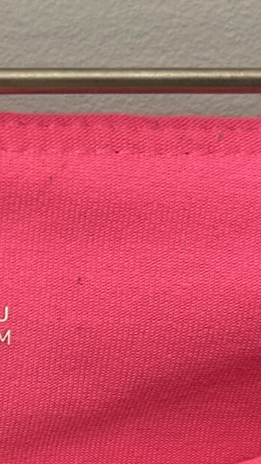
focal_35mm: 93
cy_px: 486
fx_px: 1144
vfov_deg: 21.9
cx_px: -189
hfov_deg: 12.1
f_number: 1.5
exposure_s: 1/121
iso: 100
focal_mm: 5.7
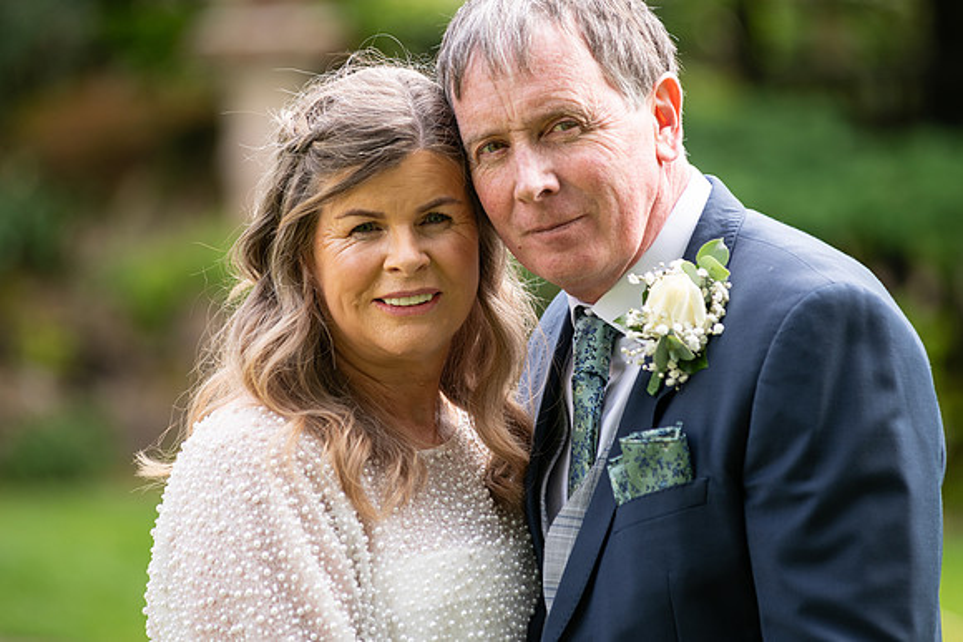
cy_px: 321
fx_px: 5351
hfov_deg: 10.3
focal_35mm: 200
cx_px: 482
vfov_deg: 6.9
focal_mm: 200
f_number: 3.5
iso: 200
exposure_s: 1/400
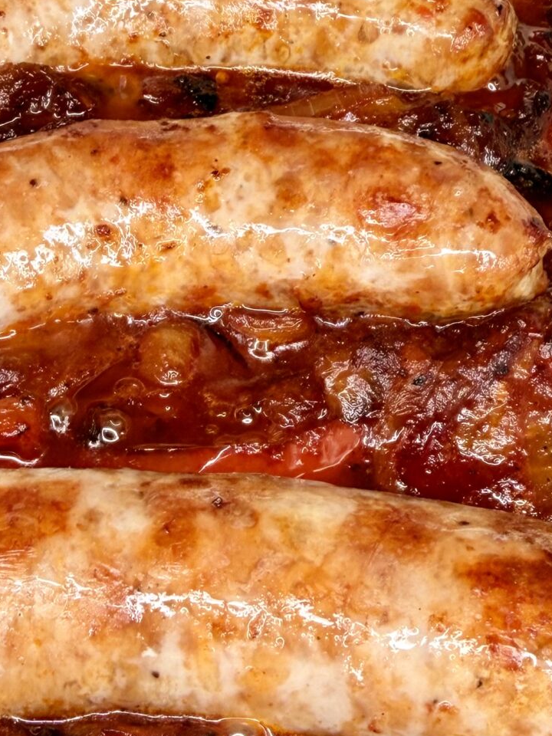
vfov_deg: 30.2
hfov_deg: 22.6
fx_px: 1361
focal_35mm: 64
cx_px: 107
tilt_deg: -48.9
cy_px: 402
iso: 40
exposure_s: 1/120
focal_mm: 2.22
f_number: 2.2
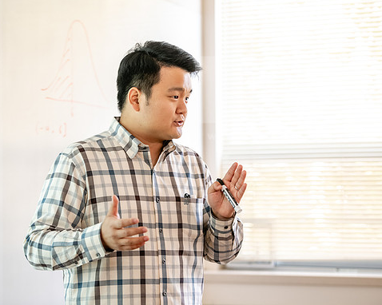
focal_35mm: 114
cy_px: 153
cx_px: 171
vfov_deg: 13.5
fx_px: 1288
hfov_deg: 16.9
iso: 2000
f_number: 3.2
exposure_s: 1/200
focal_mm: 100
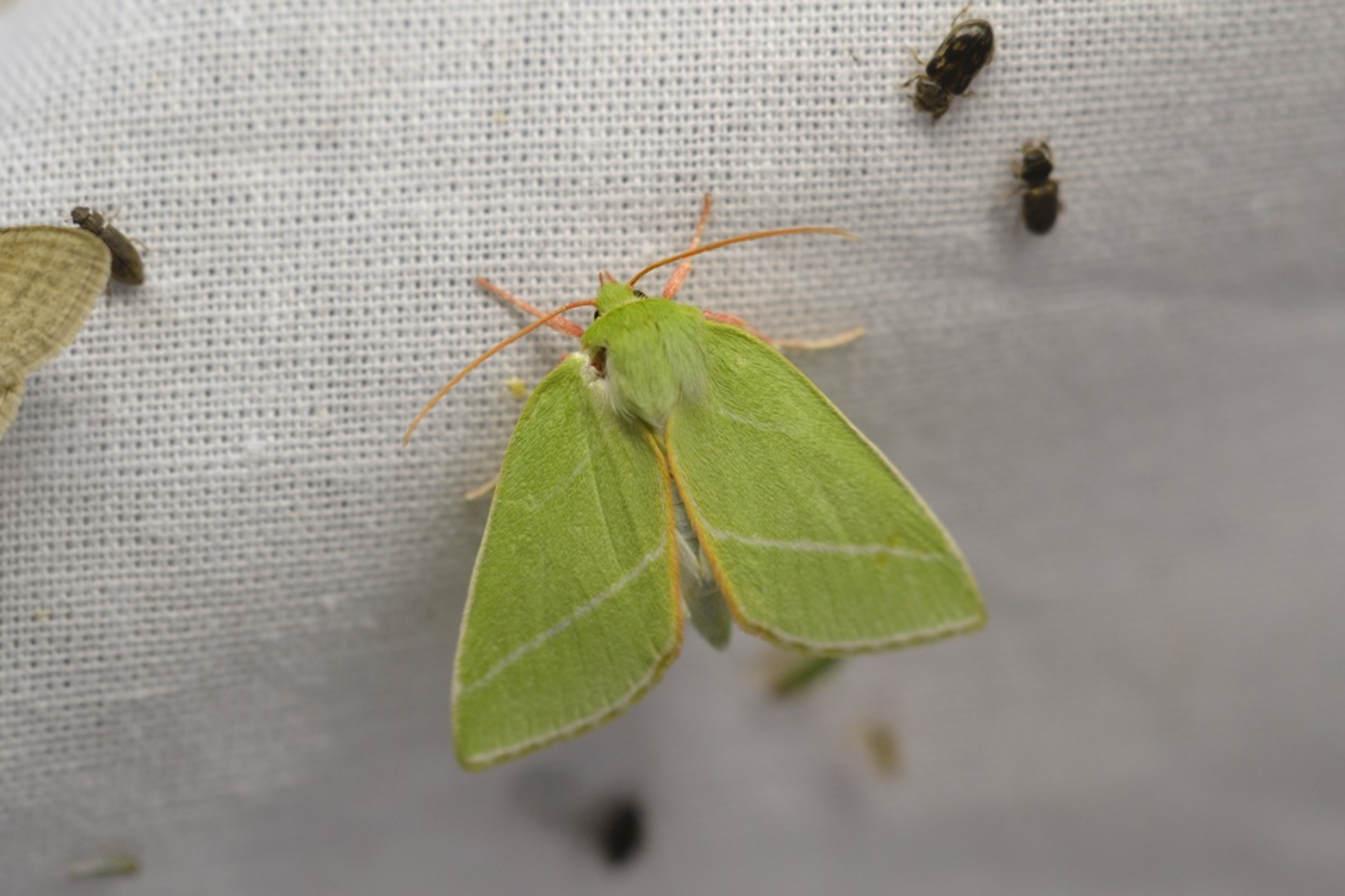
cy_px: 448
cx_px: 672
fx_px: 10367
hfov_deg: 7.4
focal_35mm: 278
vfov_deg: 5.0
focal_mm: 185
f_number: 4
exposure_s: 1/125
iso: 400
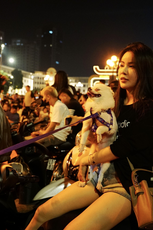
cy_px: 115
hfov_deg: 36.8
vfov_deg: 53.1
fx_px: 230
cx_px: 85
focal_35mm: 36
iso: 5000
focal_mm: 24
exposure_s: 1/250
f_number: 2.8
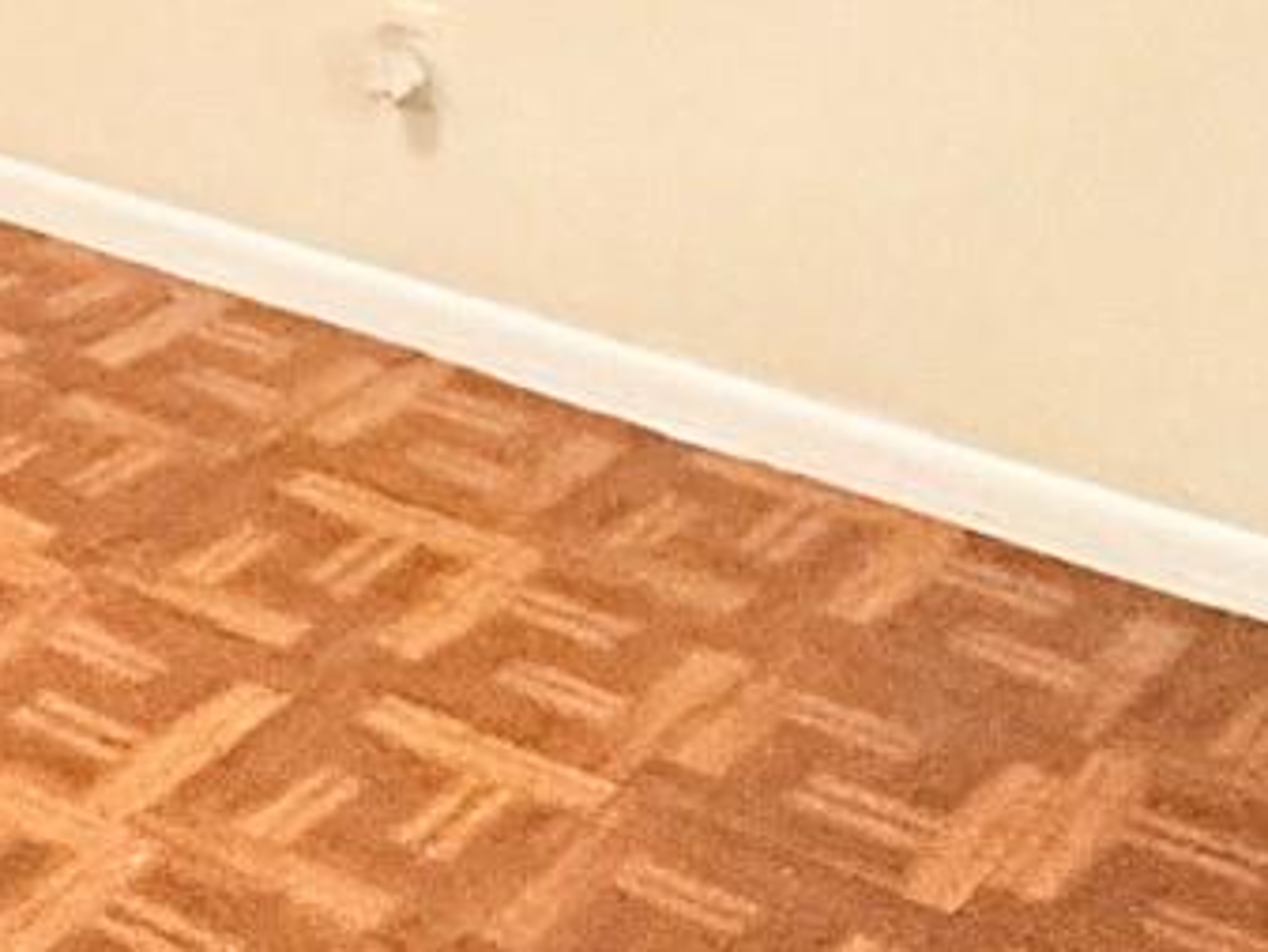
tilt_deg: -9.1
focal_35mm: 85
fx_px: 3115
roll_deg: +0.7
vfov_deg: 16.2
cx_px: 256
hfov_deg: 22.7
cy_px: -365
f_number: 2.2
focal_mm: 2.22
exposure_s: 1/40
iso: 1000
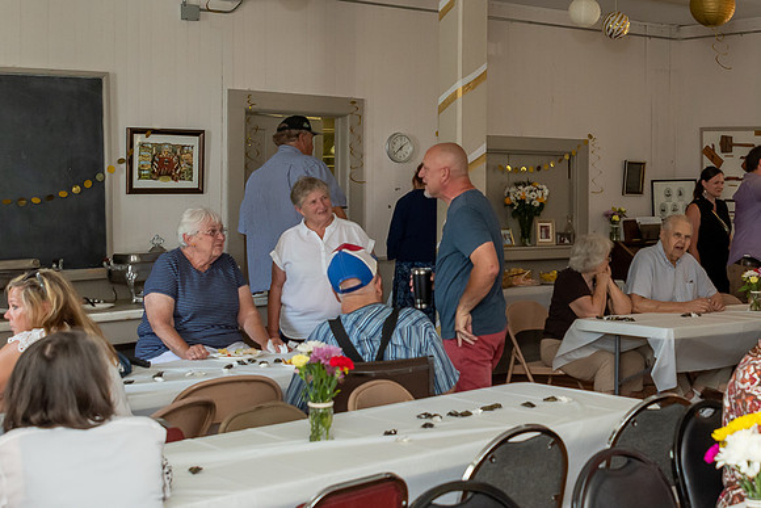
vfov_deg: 23.4
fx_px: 1224
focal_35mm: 58
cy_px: 220
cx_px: 612
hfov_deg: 33.5
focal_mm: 24
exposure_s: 1/125
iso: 800
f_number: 4
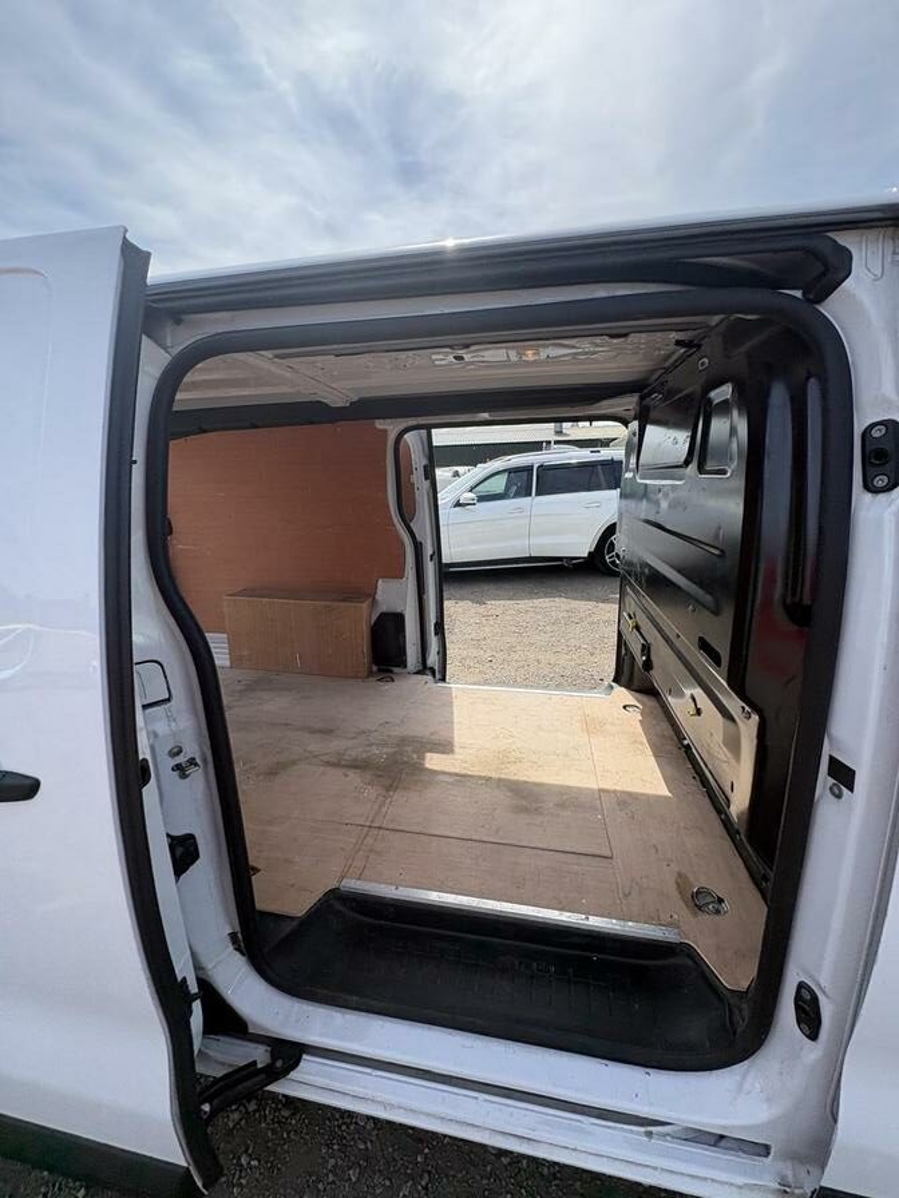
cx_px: 450
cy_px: 599
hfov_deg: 85.7
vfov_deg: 102.1
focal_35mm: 14
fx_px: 485
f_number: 2.2
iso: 50
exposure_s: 1/1078
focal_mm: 2.22
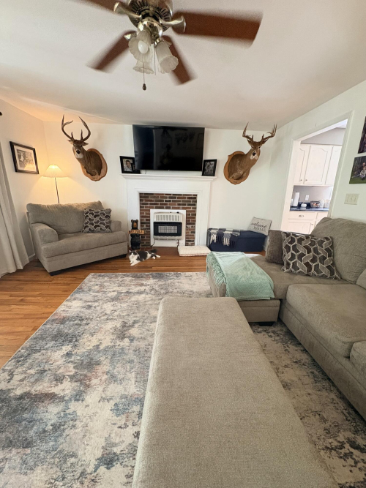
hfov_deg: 85.7
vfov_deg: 102.1
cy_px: 244
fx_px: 197
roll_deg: -1.8
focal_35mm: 14
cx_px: 183
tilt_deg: -14.9
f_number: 2.2
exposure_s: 1/60
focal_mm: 2.22
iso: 400
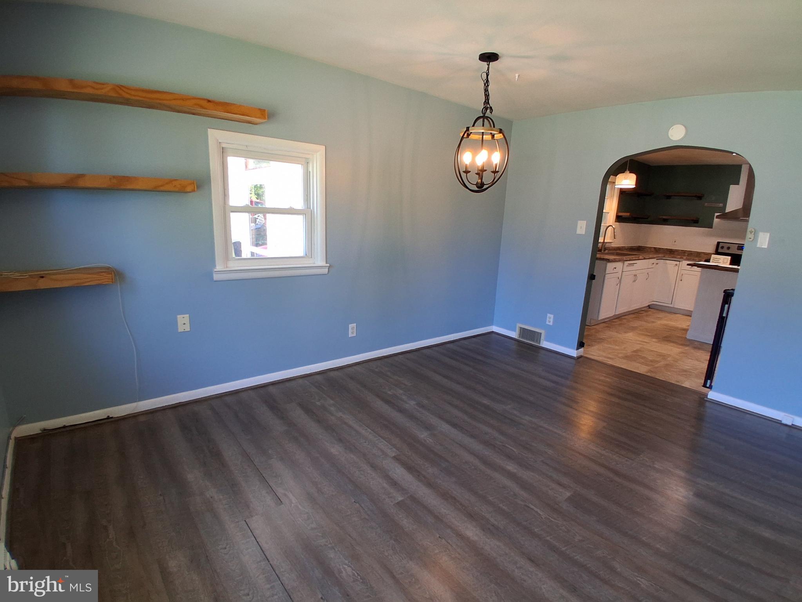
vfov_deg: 74.7
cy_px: 301
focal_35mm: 17
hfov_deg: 91.0
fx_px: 394
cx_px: 401
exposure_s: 1/60
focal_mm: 1.4
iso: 100
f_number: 2.2
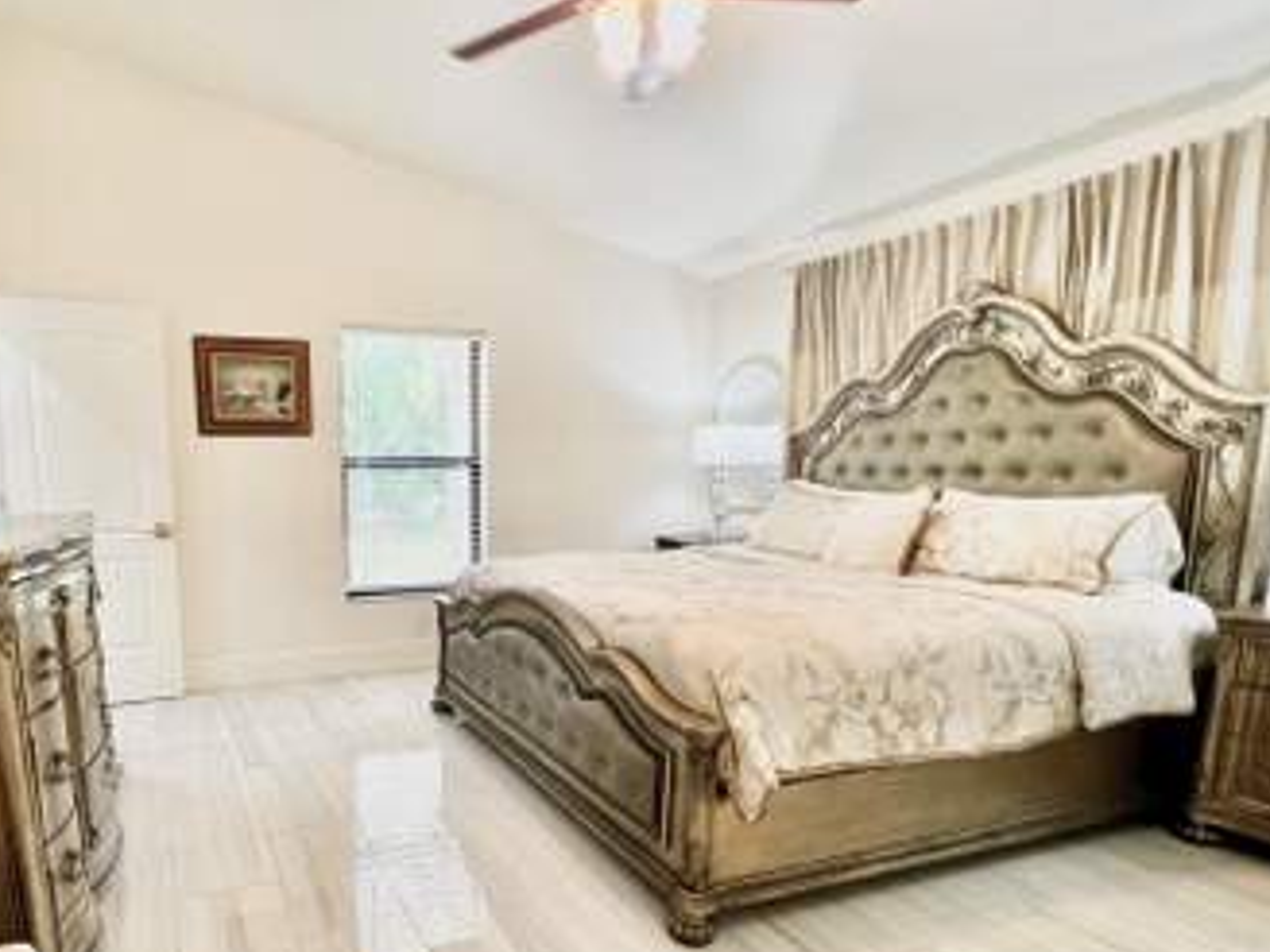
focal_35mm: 19
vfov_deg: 67.7
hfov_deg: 82.1
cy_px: 592
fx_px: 697
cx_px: 434
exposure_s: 1/120
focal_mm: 1.57
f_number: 1.8
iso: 160
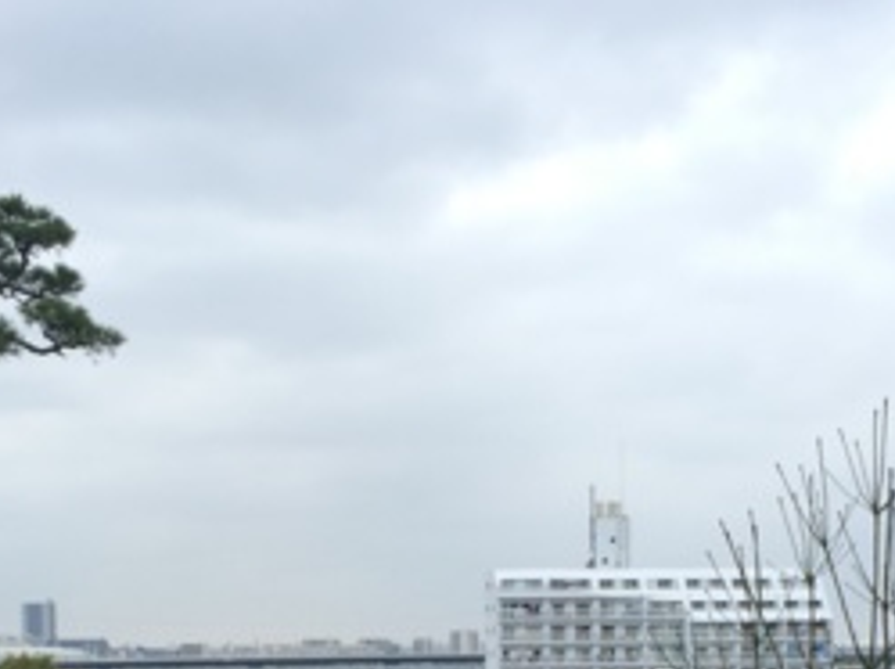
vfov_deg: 20.0
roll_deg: +1.0
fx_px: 1807
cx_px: 406
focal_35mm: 70
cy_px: 745
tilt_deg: -4.1
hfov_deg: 27.8
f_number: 2.2
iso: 32
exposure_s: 1/363
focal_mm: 4.15
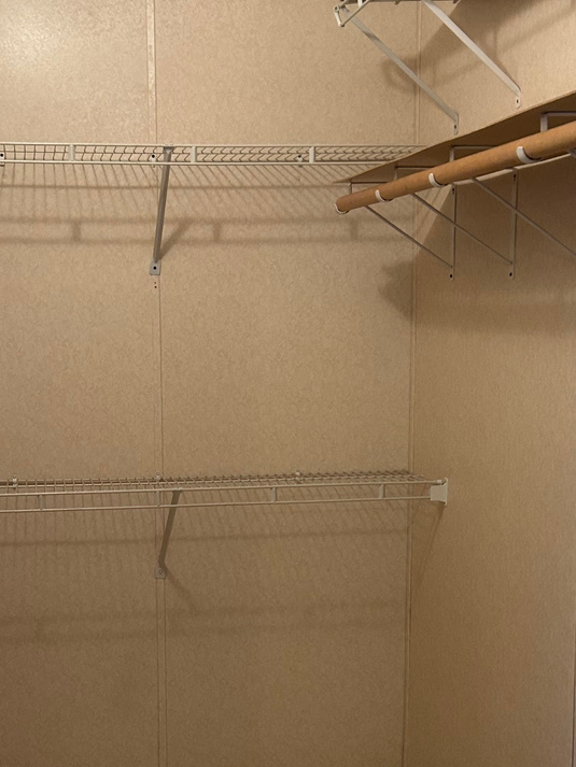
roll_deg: -0.8
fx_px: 1242
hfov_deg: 26.0
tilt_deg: -10.2
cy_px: 500
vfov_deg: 34.1
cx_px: 214
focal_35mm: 56
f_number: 1.5
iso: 200
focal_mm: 5.7
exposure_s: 1/60
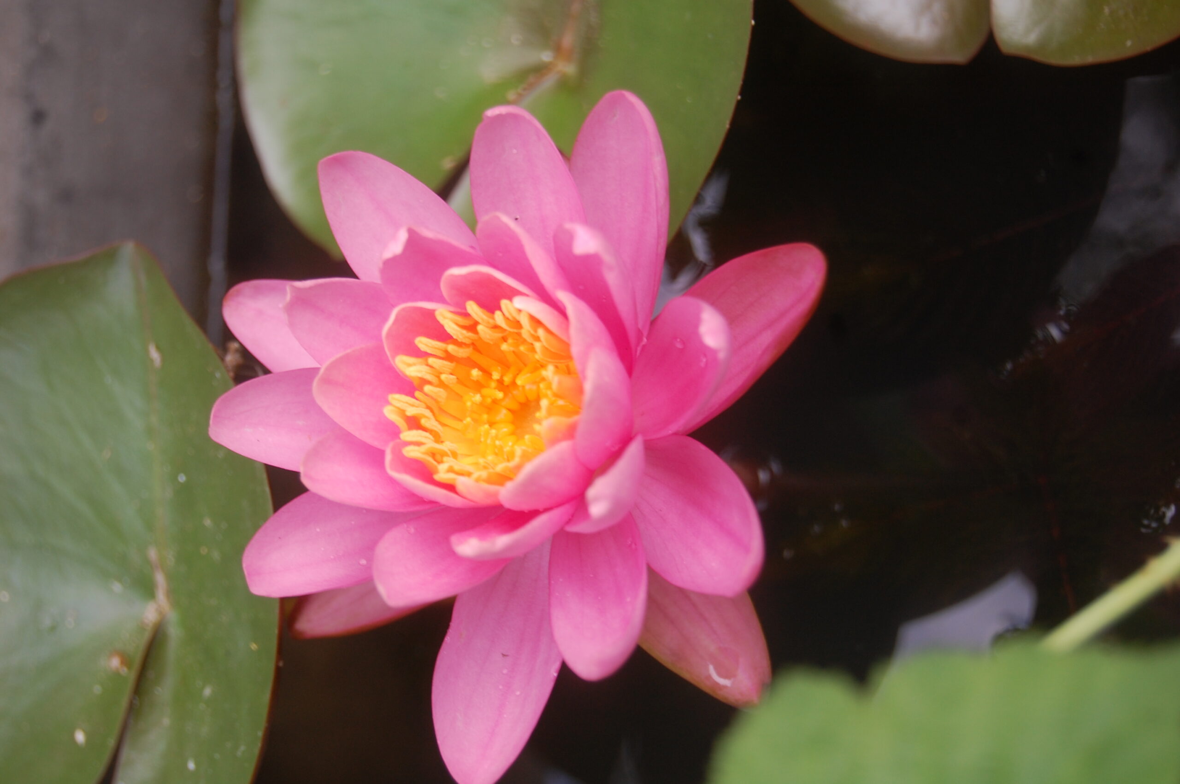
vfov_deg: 16.5
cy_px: 392
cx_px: 590
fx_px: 2702
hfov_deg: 24.6
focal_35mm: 82
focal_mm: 55
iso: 250
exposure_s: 1/125
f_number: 5.6
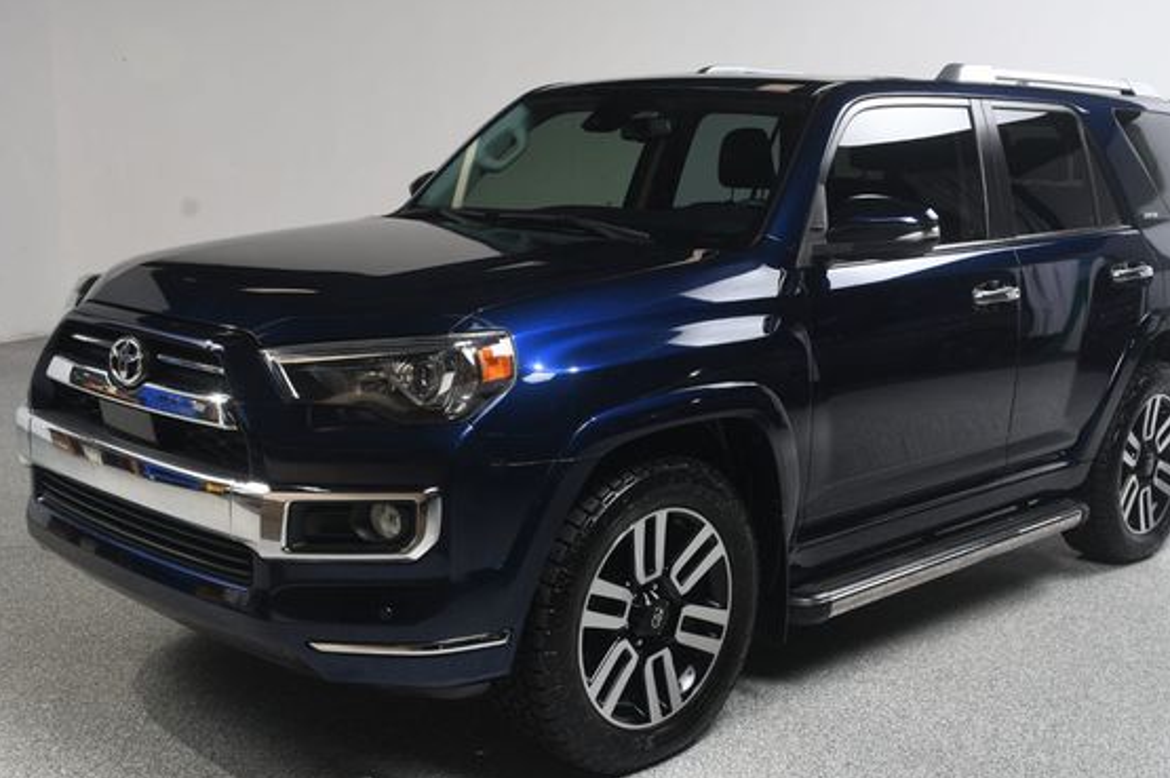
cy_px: 409
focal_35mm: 45
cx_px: 651
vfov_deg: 29.8
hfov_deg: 43.6
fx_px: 1461
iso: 100
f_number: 9
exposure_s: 1/160
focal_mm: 26
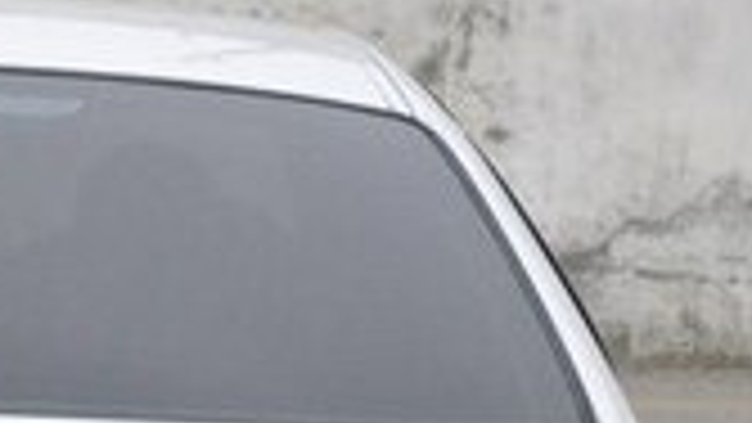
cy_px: 662
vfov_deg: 6.0
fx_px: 3969
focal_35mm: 199
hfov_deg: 10.7
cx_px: -95
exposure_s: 1/2500
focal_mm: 32
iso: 3200
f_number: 5.6
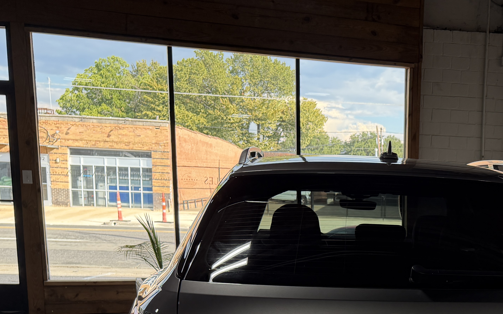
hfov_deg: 37.5
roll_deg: -0.8
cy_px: 329
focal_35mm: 51
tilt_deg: -10.9
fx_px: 699
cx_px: 431
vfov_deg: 24.0
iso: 100
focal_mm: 6.76
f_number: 1.78
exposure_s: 1/484
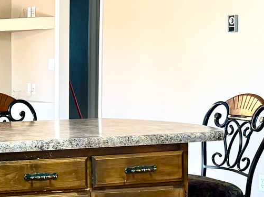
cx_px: -104
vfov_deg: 15.1
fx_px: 747
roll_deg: +1.7
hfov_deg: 18.3
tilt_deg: -4.5
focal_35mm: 98
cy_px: 122
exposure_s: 1/60
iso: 200
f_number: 1.78
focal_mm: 6.76
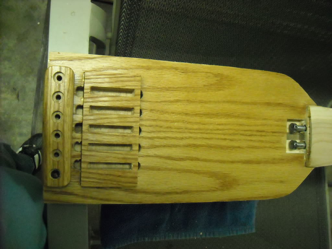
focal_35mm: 35
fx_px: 336
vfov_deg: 40.7
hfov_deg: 52.6
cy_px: 124
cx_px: 166
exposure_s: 1/57
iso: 800
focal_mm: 5.7
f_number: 2.8
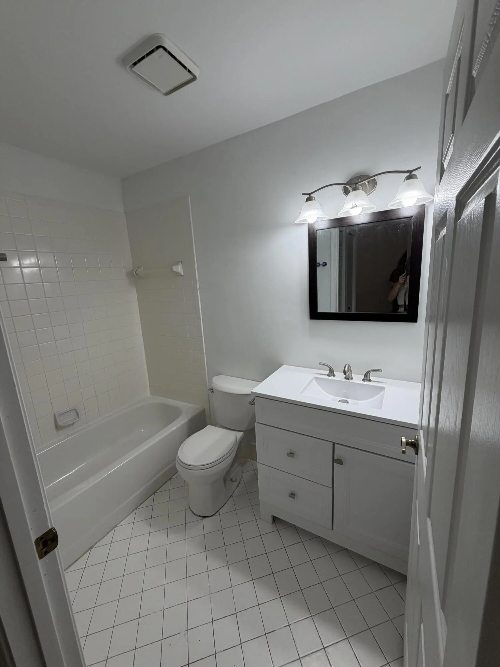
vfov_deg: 102.1
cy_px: 334
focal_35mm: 14
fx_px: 270
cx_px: 250
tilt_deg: -12.0
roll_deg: +3.0
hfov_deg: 85.7
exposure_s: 1/120
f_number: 2.2
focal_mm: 2.22
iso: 125
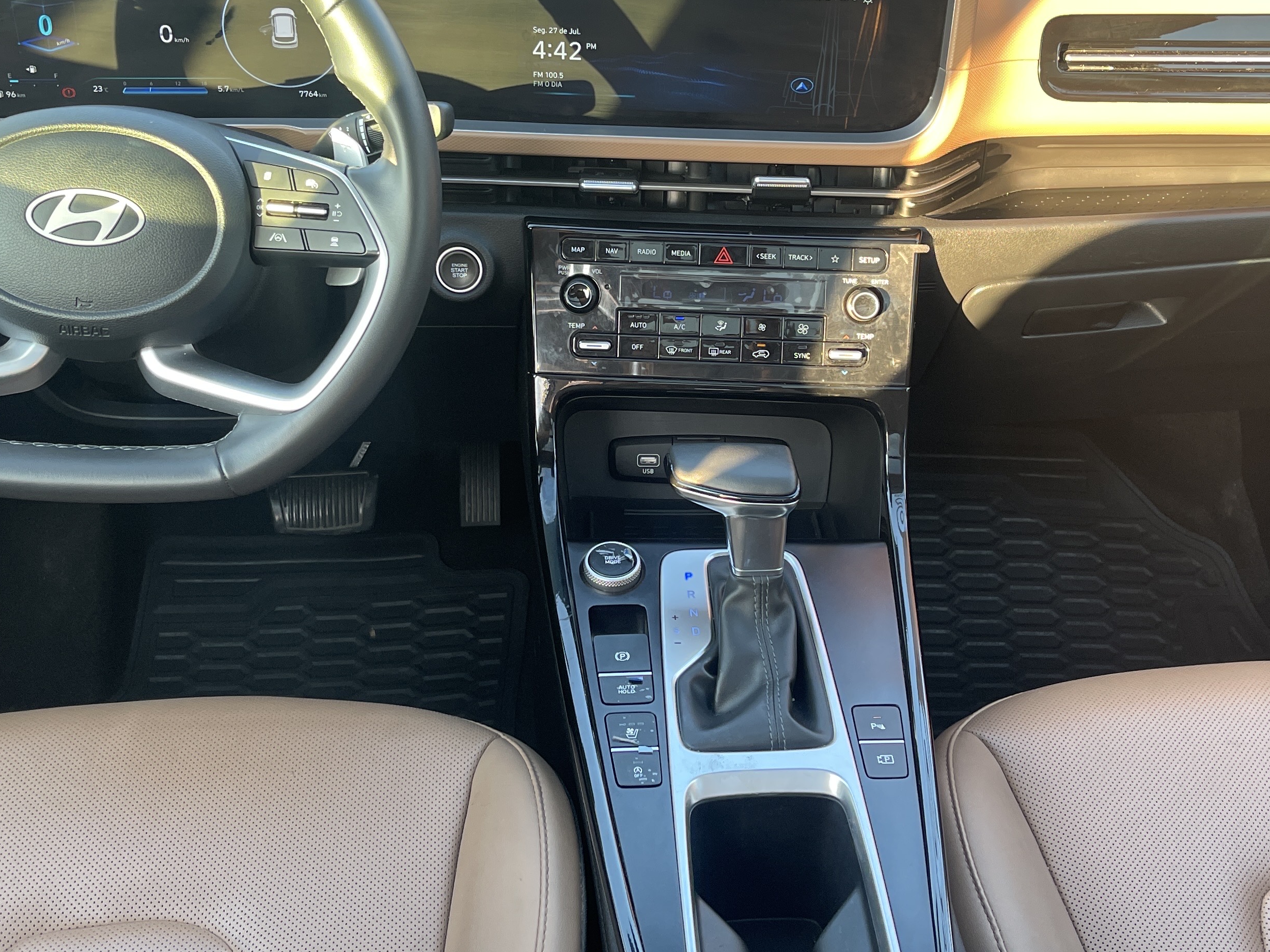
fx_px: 1504
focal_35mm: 41
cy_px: 351
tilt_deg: -29.9
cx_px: 654
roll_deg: -2.6
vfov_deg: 34.9
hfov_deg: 45.8
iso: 125
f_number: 1.6
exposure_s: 1/112
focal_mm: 5.1
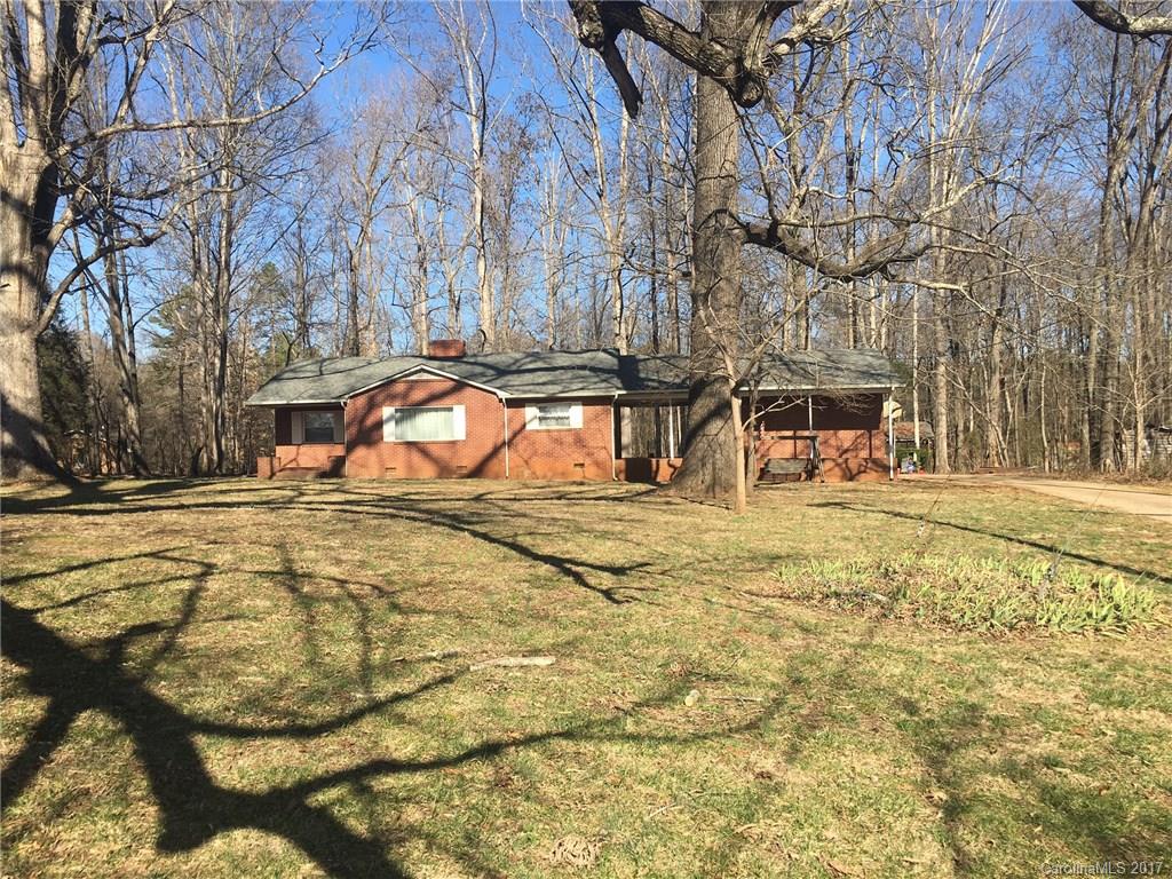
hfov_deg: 61.7
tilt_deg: +1.7
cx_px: 586
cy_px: 440
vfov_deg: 48.2
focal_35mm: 29
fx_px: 982
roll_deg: +1.1
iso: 25
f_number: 2.2
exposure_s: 1/1054
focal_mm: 4.15
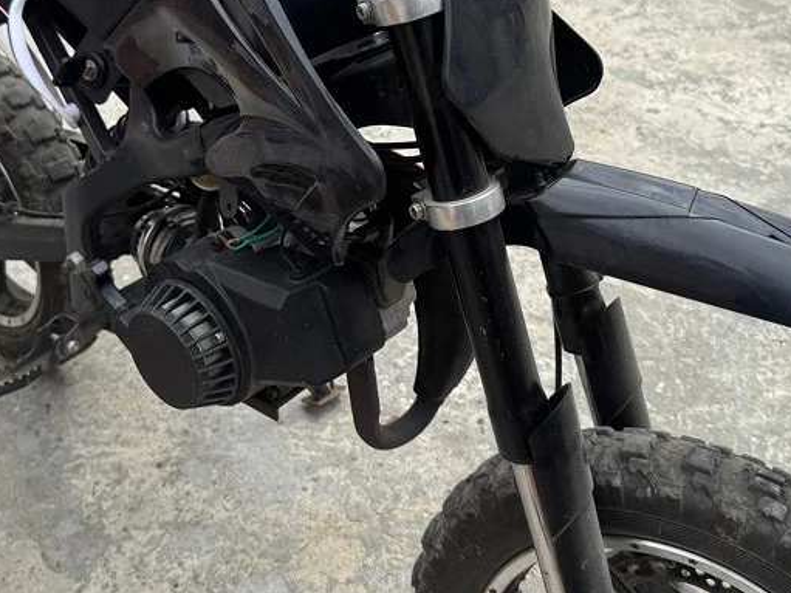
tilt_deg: -37.7
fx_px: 1074
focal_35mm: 47
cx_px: 395
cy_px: 198
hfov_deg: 40.4
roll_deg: +3.6
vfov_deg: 30.6
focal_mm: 6.76
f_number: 1.78
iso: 80
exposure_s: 1/2041
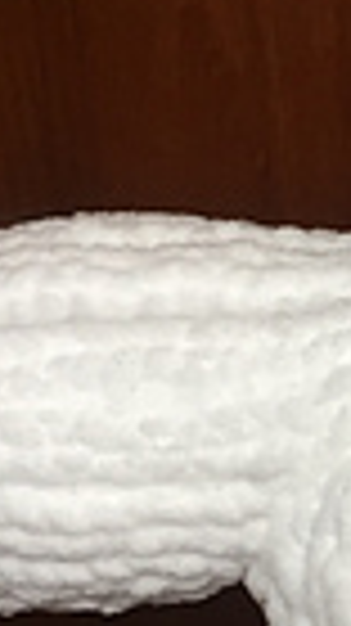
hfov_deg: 7.8
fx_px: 2404
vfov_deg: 14.6
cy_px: 617
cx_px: 796
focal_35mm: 145
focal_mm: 4.15
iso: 80
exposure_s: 1/33
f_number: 2.2
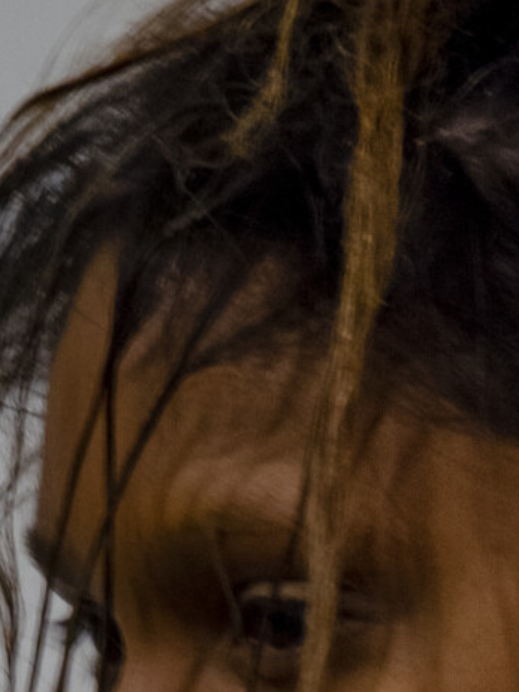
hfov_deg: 2.4
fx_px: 12620
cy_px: 966
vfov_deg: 3.1
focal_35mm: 631
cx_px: 398
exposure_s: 1/60
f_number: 5.6
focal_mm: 105
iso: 1250
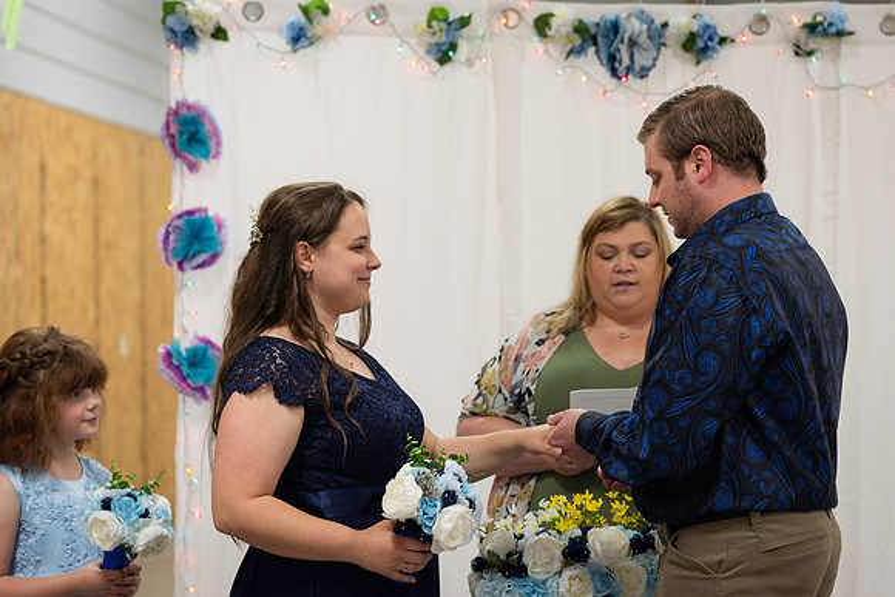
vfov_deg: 13.5
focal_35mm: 101
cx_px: 522
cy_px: 253
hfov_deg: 20.2
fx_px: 2516
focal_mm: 85
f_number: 3.5
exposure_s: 1/125
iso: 640
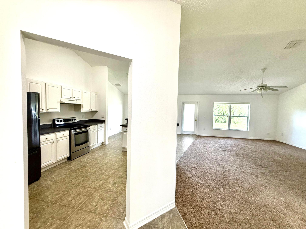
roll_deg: -0.7
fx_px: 124
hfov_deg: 102.1
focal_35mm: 14
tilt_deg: -0.6
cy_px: 114
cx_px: 153
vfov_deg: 85.7
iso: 125
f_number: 2.2
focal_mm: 2.22
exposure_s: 1/120
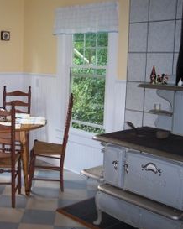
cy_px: 115
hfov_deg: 29.6
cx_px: 39
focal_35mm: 50
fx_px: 339
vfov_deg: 37.4
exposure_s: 1/30
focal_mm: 8
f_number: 2.8
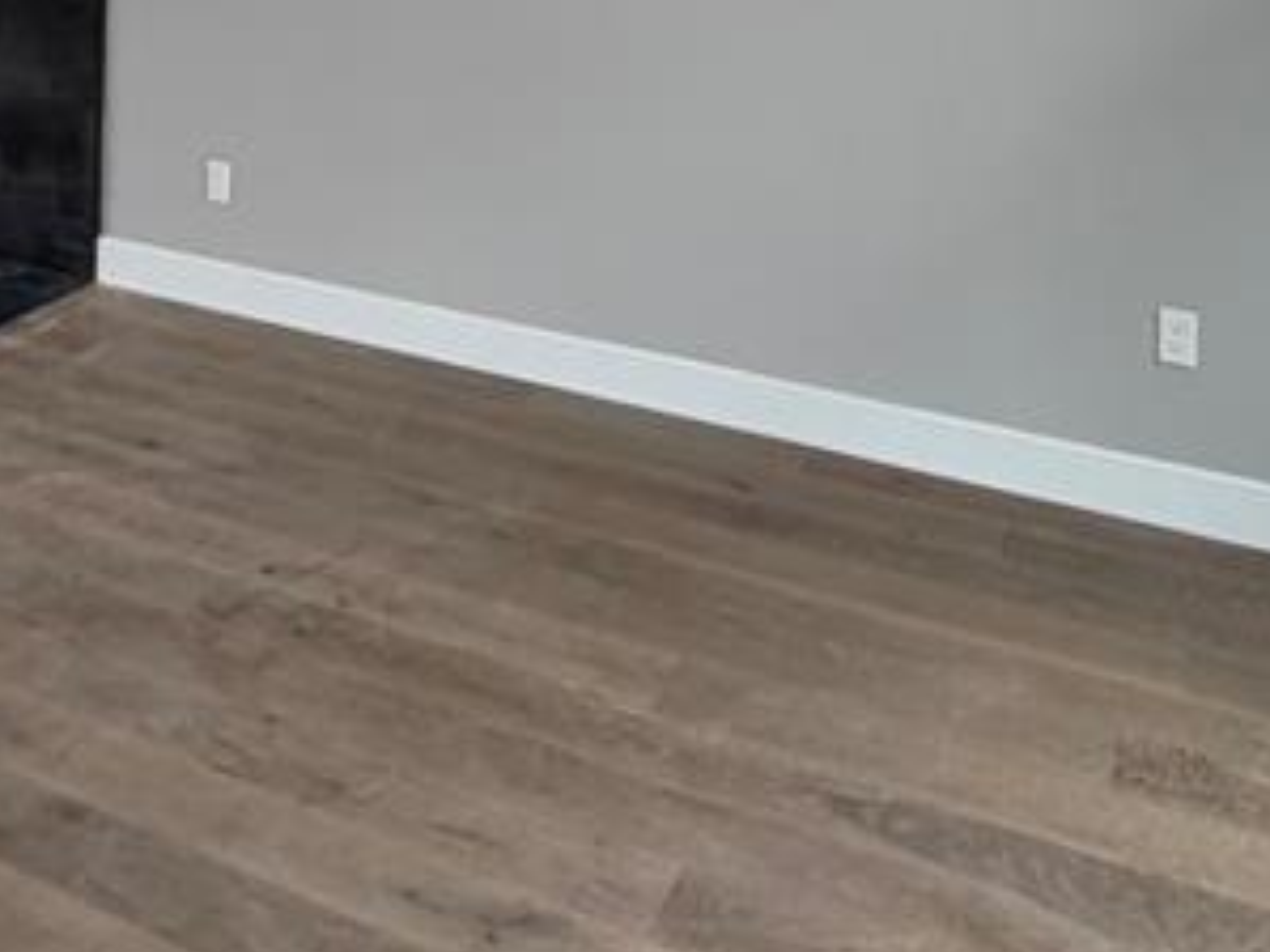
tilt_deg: -0.6
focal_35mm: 48
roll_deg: -1.8
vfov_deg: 25.6
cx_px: 221
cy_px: -310
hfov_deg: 37.9
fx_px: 1760
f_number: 2.2
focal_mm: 2.22
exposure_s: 1/121
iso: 80
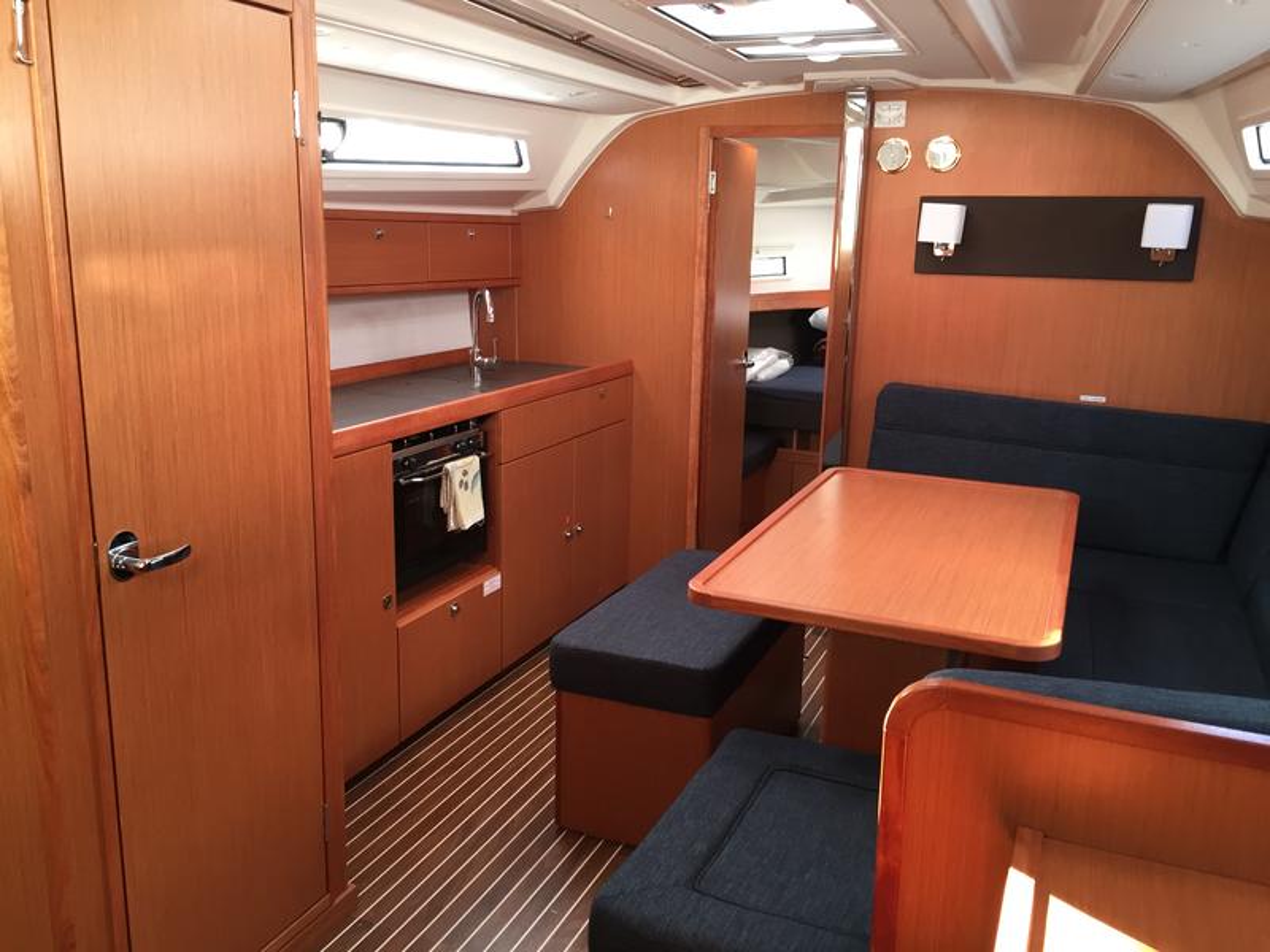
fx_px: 1064
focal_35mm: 29
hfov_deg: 61.7
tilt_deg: -12.0
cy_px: 476
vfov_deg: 48.2
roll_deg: -1.3
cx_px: 635
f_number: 2.2
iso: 100
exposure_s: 1/33
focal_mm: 4.15
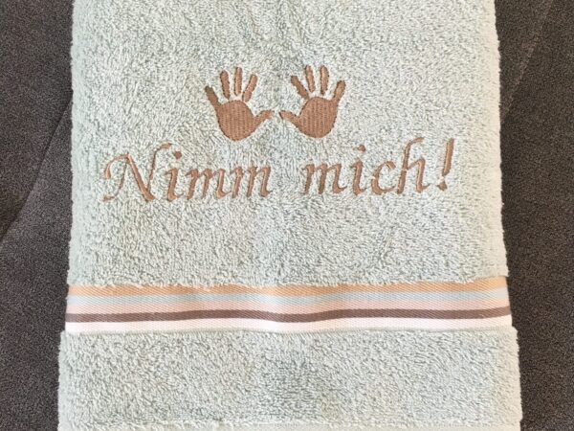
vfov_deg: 48.2
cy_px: 216
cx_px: 287
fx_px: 481
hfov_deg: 61.7
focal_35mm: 29
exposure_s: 1/33
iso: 80
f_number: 2.2
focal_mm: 4.15
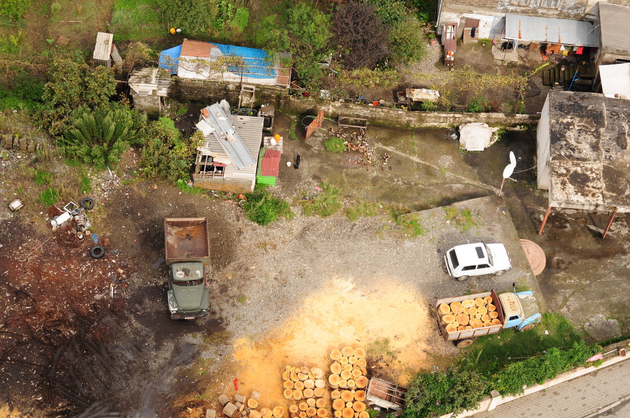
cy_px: 209
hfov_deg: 27.0
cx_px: 315
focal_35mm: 75
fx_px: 1311
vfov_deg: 18.1
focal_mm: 50
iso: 320
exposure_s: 1/320
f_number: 9
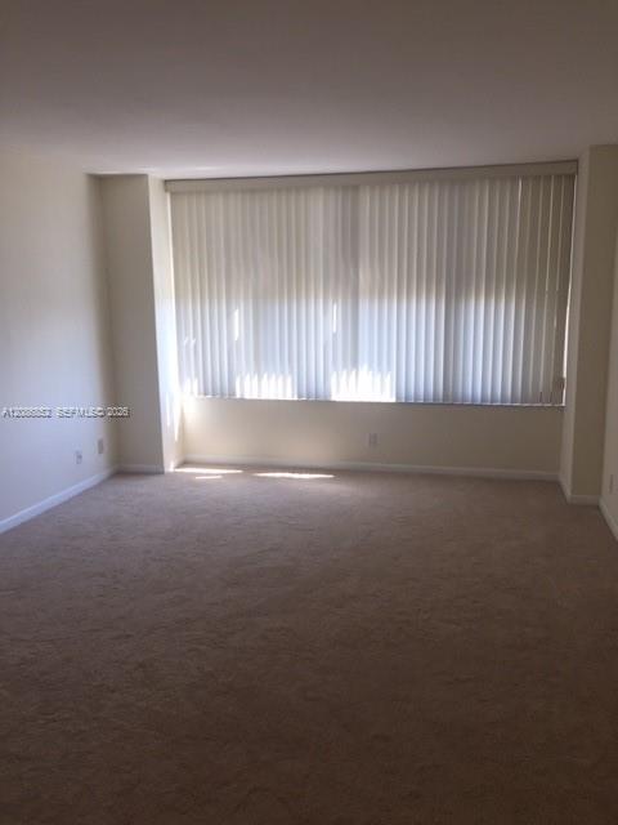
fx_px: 690
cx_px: 309
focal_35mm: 29
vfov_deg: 61.7
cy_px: 412
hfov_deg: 48.2
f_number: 2.2
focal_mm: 4.15
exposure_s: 1/60
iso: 32
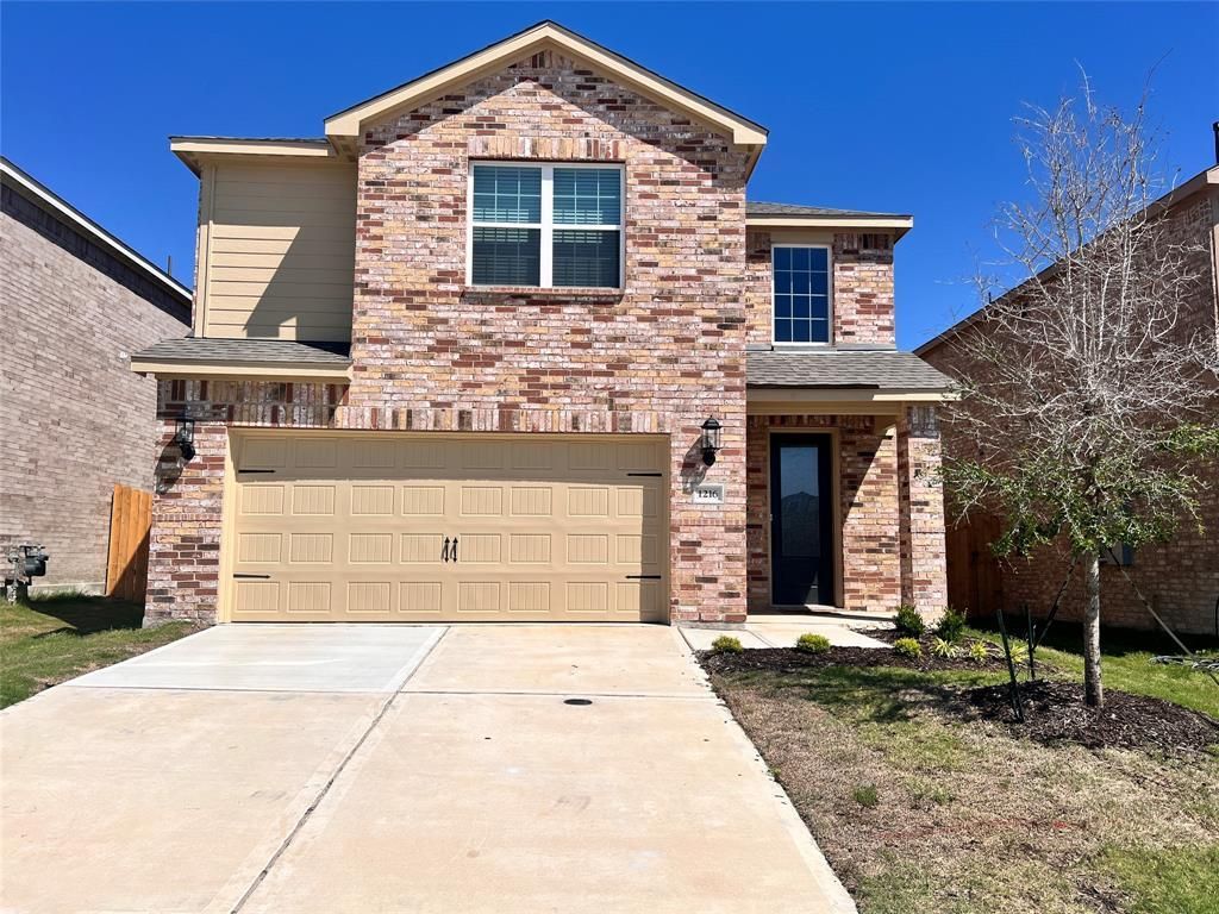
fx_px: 916
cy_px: 457
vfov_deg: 53.1
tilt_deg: +6.5
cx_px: 610
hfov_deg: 67.3
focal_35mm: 26
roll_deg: -0.9
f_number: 1.5
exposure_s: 1/8000
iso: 50
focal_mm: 5.7
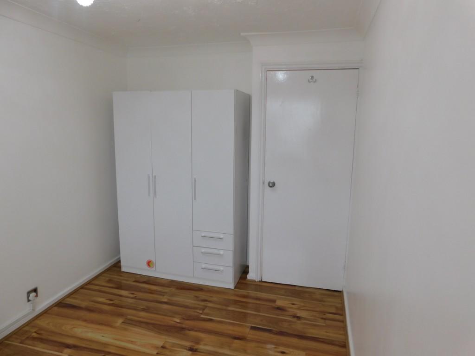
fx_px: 316
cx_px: 238
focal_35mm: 23
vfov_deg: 58.9
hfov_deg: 73.9
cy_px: 178
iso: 125
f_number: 3
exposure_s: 1/30
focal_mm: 4
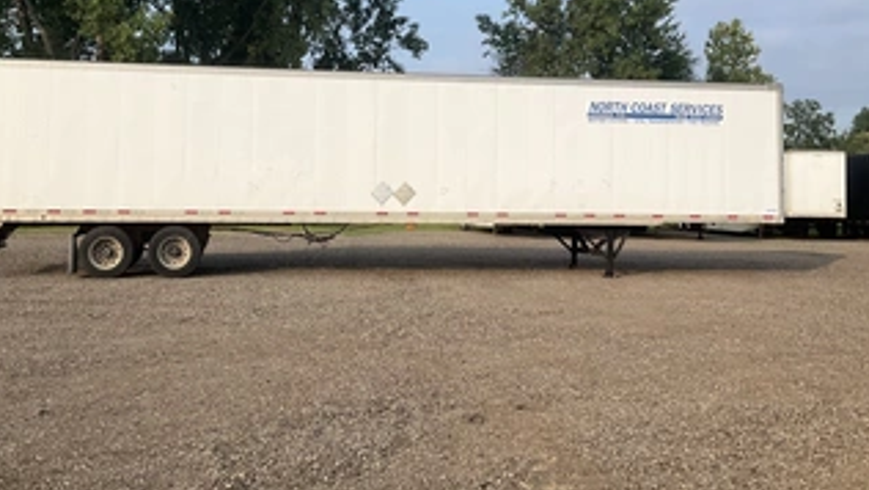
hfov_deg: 50.3
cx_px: 380
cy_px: 154
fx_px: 922
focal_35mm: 40
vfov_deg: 29.5
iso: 25
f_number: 1.8
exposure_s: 1/1311
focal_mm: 3
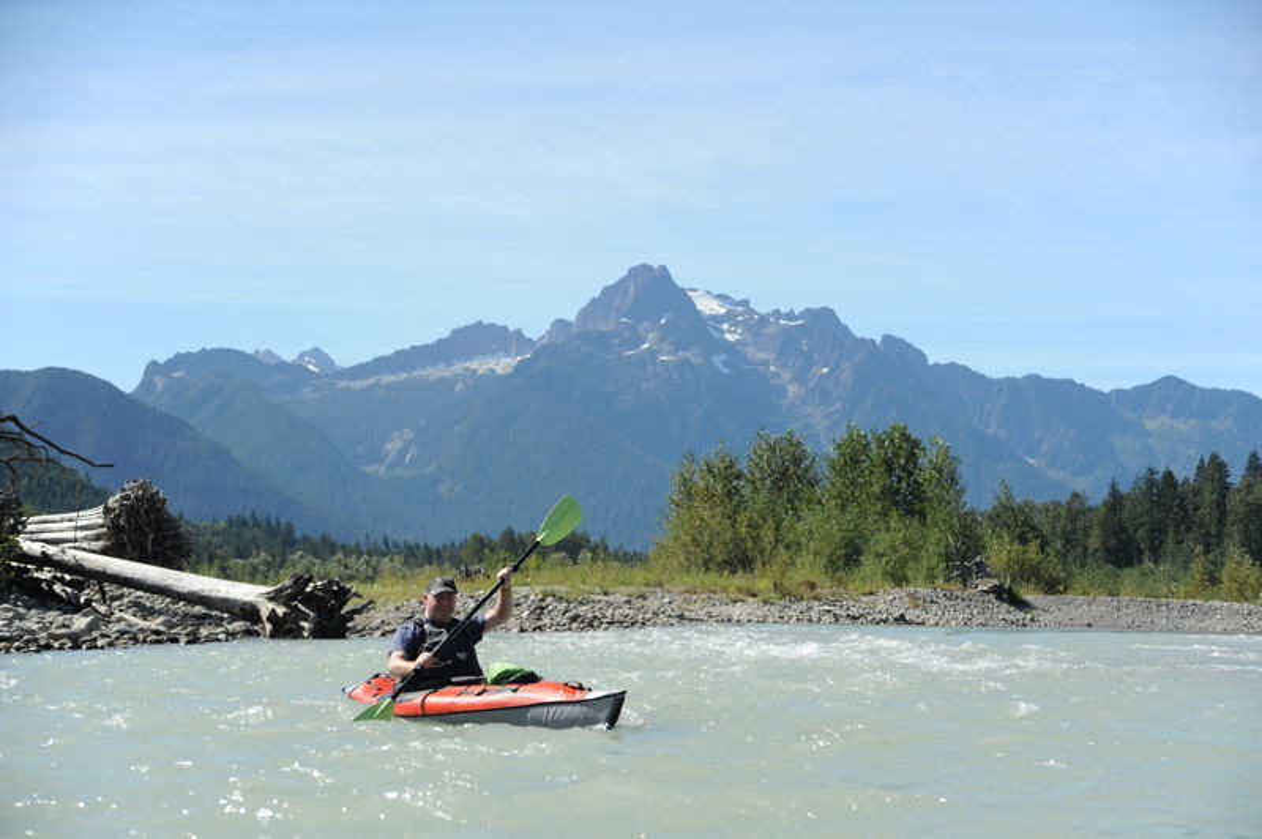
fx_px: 2032
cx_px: 631
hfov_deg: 34.5
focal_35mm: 58
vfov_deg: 23.3
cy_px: 420
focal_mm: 58
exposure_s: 1/640
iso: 200
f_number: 4
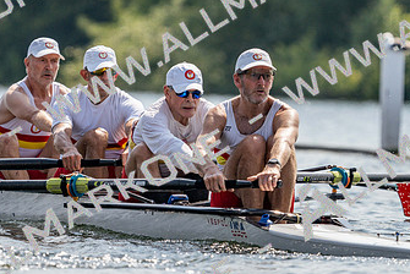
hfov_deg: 2.8
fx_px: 8321
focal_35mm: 730
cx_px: 193
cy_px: 125
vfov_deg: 1.9
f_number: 6.3
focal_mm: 422
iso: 200
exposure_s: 1/1600
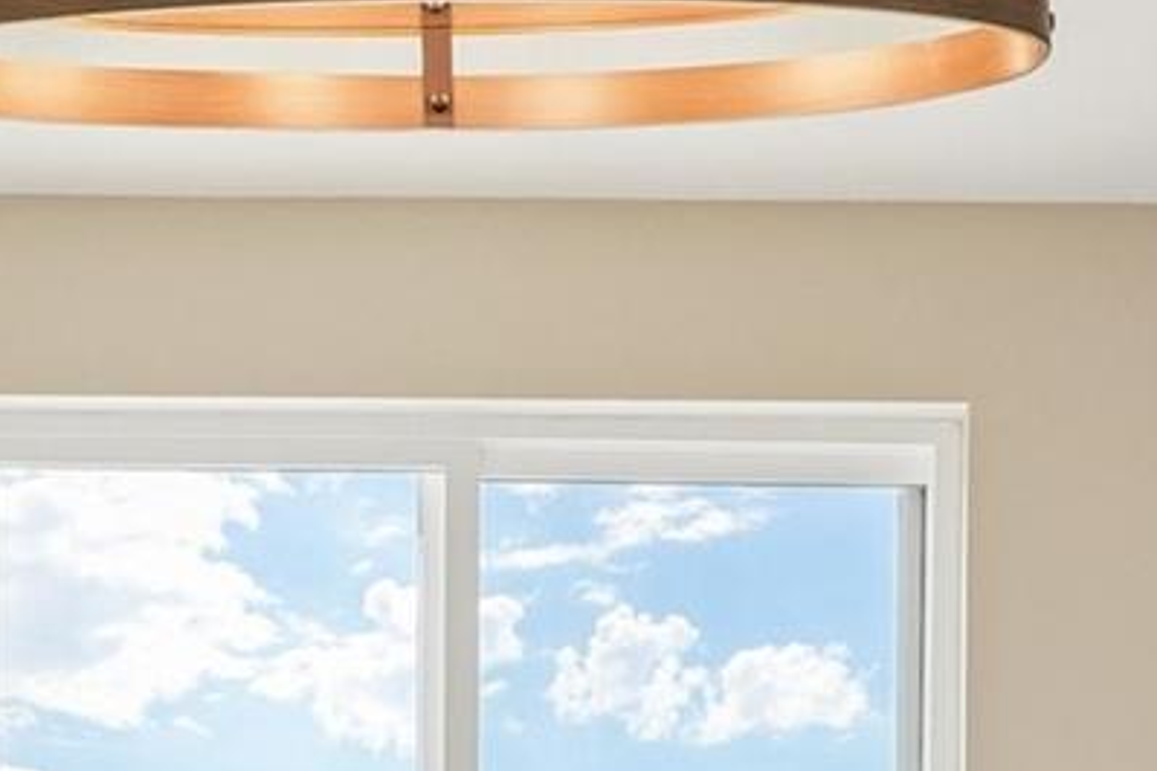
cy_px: 1191
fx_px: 2154
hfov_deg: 30.0
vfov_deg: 17.9
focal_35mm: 67
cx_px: 481
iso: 100
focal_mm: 11
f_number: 8
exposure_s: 1/200
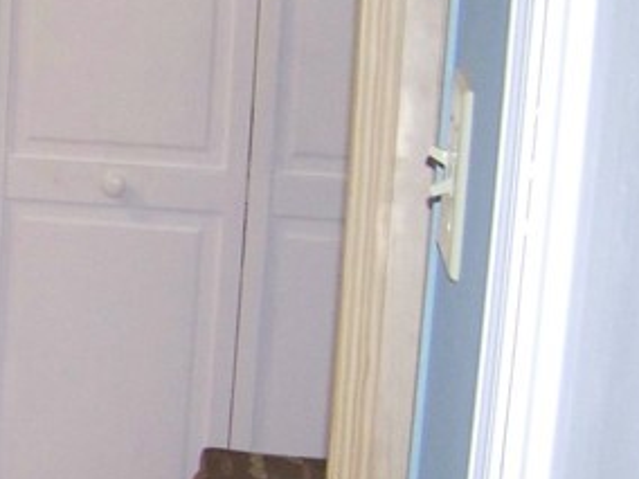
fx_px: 2400
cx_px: -450
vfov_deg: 11.4
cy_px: 308
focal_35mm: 130
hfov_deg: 13.8
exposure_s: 1/30
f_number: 2.8
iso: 200
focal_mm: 5.85
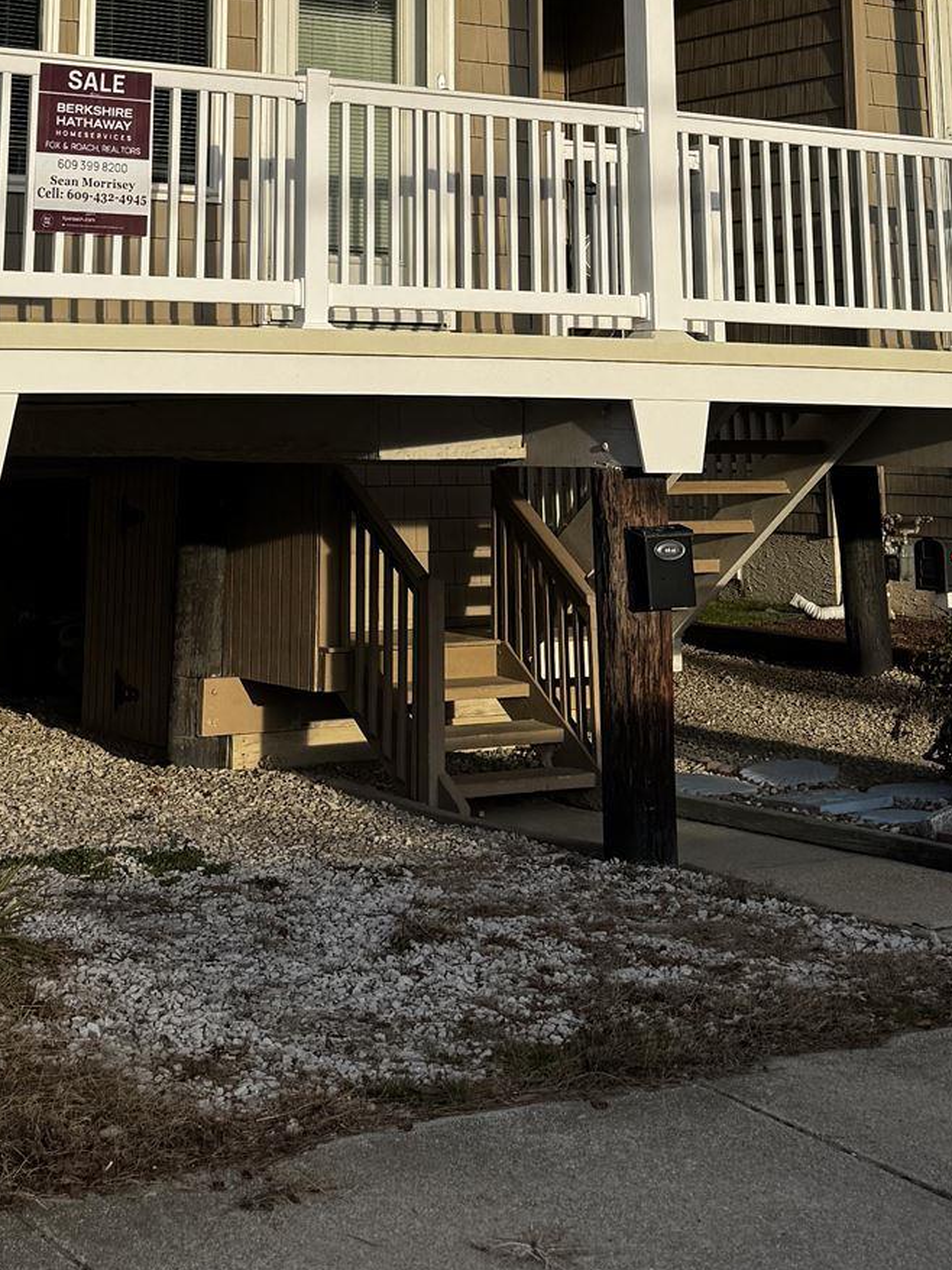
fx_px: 2311
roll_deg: +0.6
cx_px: 382
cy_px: -80
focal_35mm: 63
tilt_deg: +11.9
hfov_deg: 23.2
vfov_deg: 28.3
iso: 80
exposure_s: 1/4310
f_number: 1.78
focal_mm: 6.76
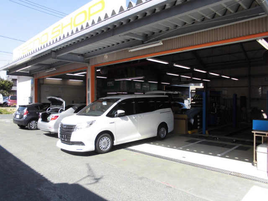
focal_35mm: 26
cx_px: 134
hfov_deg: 67.3
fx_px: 201
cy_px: 100
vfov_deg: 53.1
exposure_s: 1/320
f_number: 3.5
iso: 100
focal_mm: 4.6
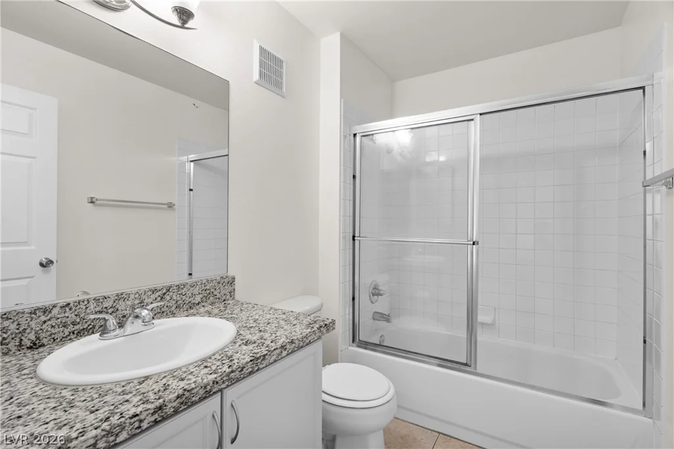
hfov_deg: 93.3
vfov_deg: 70.5
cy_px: 224
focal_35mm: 17
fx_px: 318
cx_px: 337
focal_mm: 17
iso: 400
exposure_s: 1/6
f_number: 8
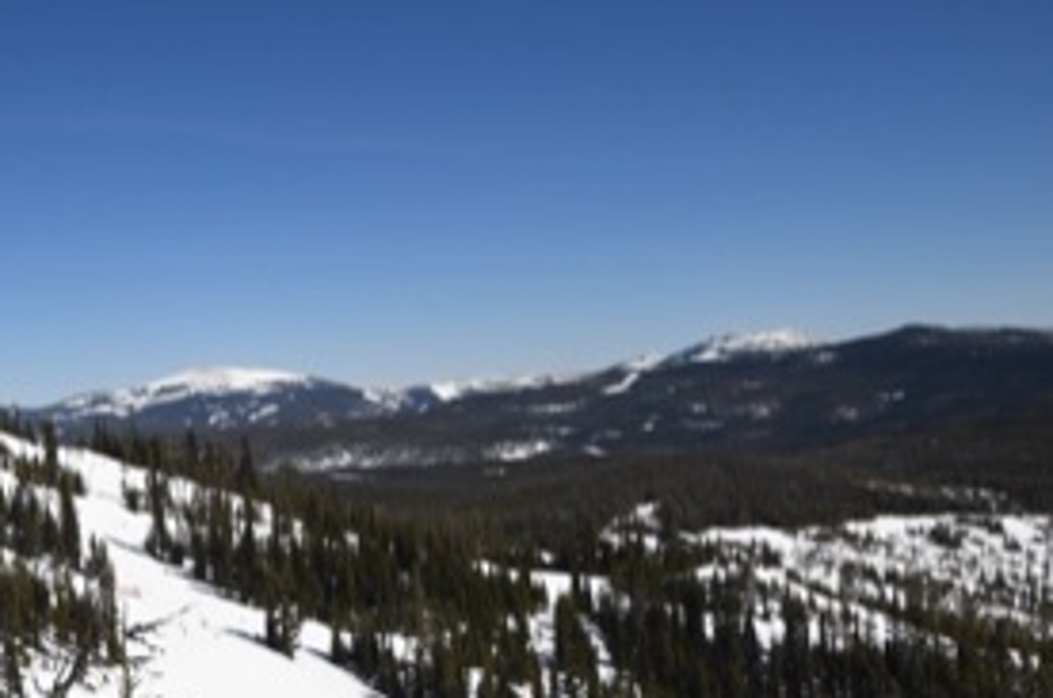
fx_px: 1372
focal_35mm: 47
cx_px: 145
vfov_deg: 28.4
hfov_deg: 39.5
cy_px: 467
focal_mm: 18
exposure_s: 1/2000
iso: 400
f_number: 9
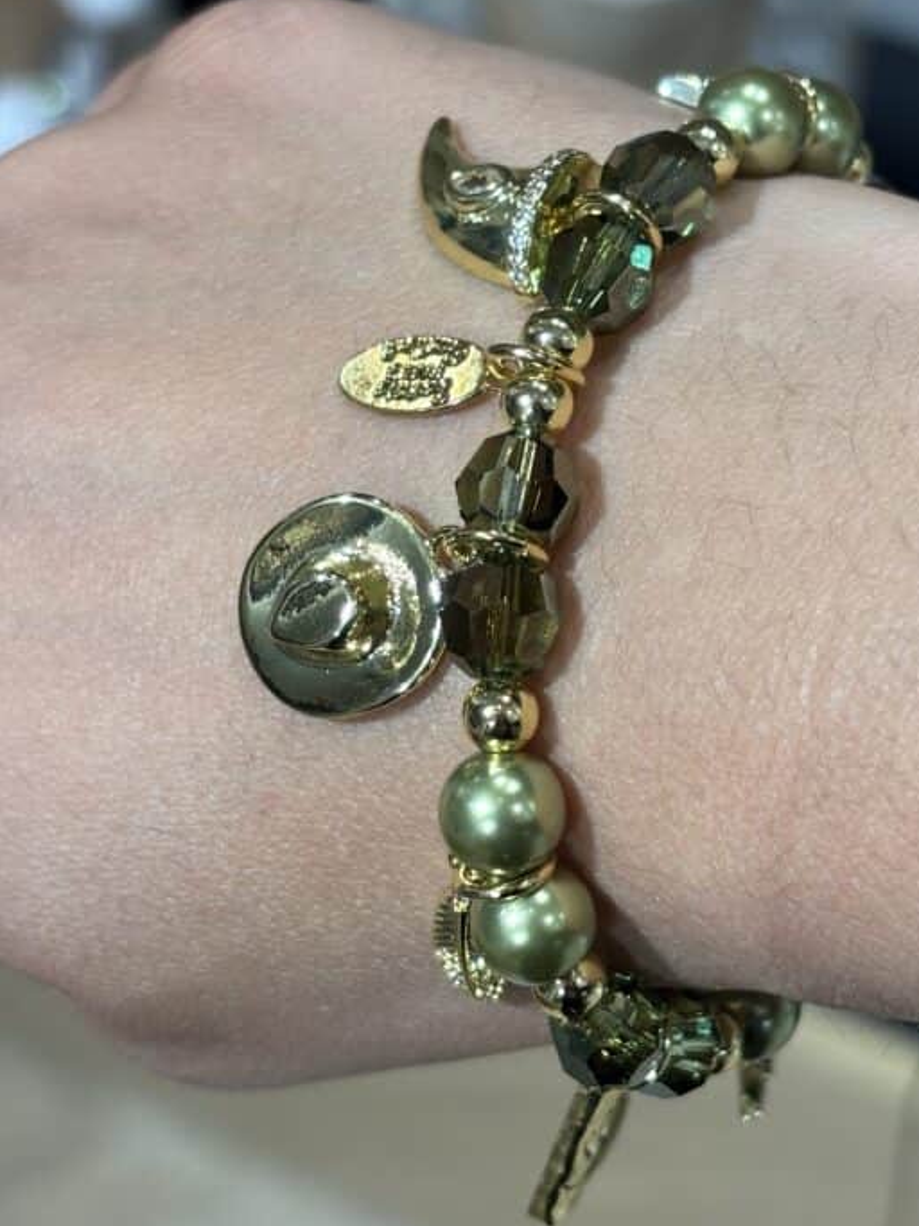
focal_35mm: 78
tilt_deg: -56.2
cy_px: 524
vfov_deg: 25.0
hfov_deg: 18.8
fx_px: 2762
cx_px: 630
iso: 50
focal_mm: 5.96
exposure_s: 1/100
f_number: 1.6
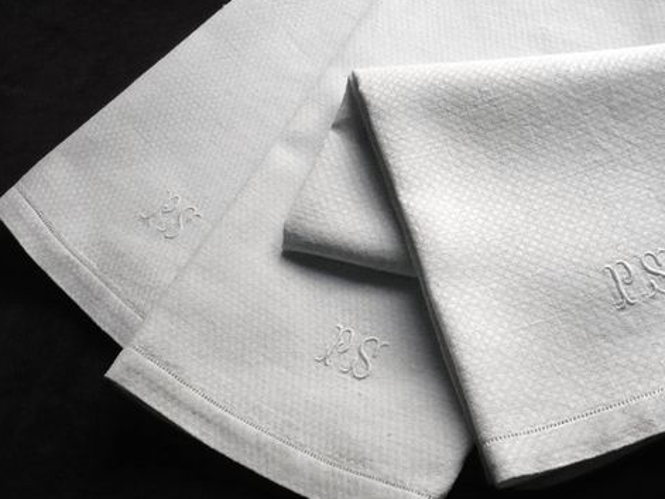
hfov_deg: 36.4
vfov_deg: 28.0
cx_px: 448
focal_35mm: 52
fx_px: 999
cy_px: 207
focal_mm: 5.8
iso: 400
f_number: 2.8
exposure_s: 1/250
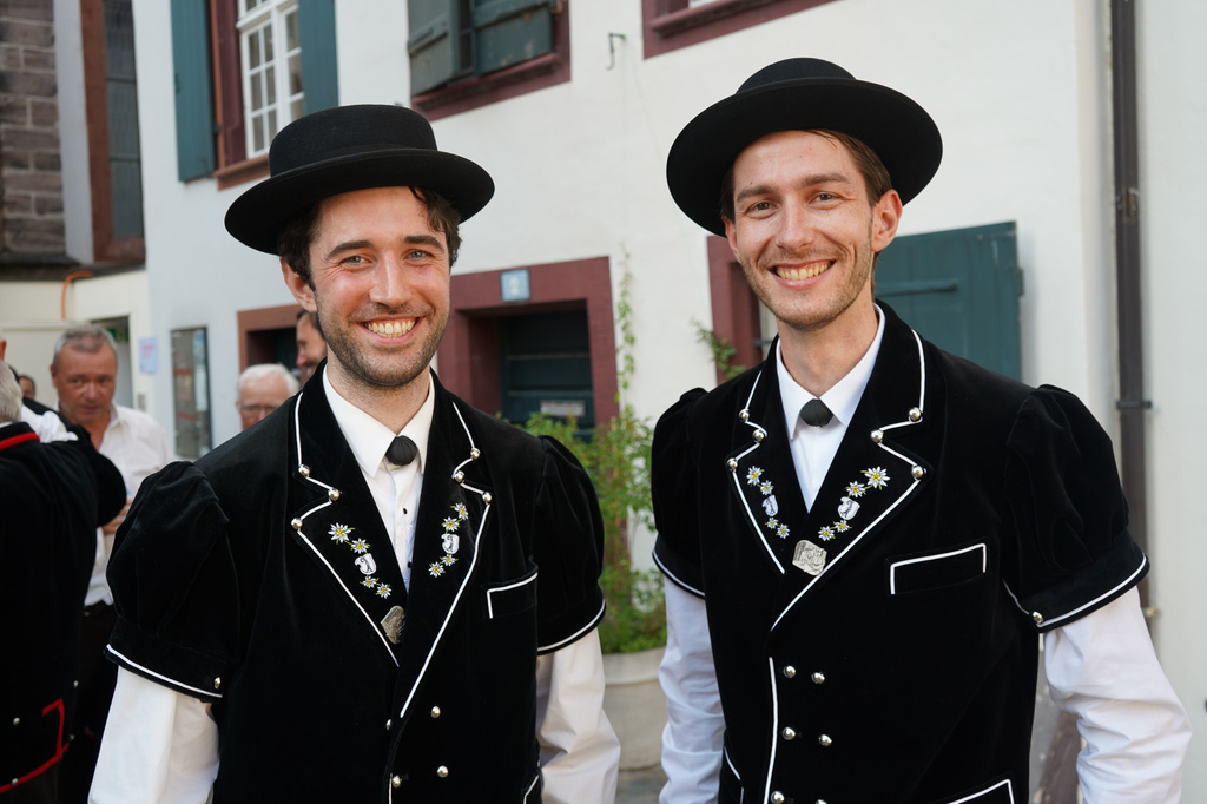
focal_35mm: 36
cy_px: 402
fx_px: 1207
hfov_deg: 53.1
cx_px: 604
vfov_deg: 36.8
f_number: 5
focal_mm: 36
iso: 100
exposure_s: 1/60
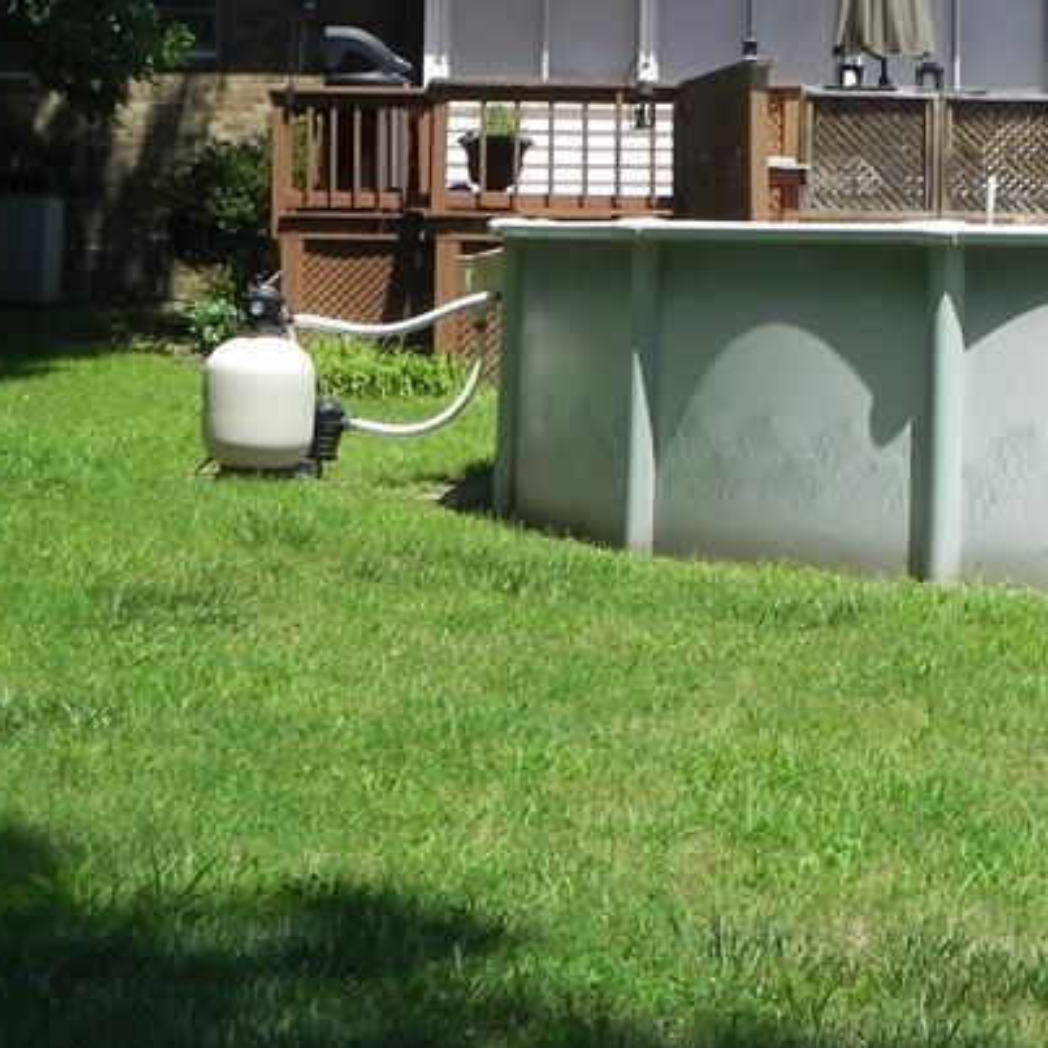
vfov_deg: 18.5
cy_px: 83
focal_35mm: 92
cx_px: 715
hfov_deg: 18.8
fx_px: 3151
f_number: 6.3
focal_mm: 7.3
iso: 160
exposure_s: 1/364
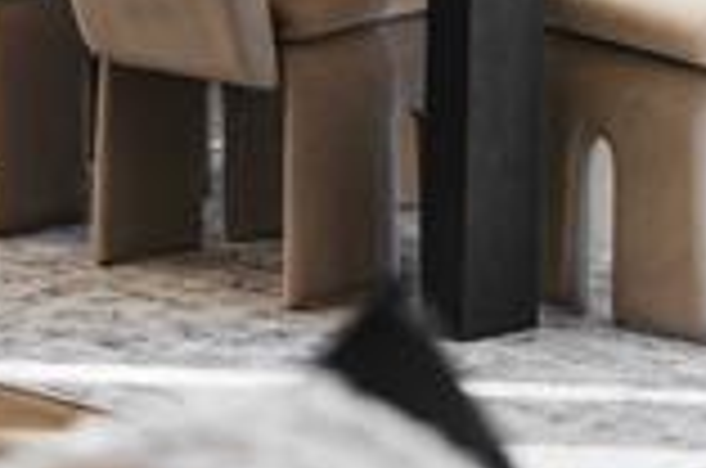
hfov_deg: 10.1
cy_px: -328
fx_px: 3993
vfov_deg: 6.6
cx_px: 400
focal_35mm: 204
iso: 160
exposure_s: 1/320
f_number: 1.8
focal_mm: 50
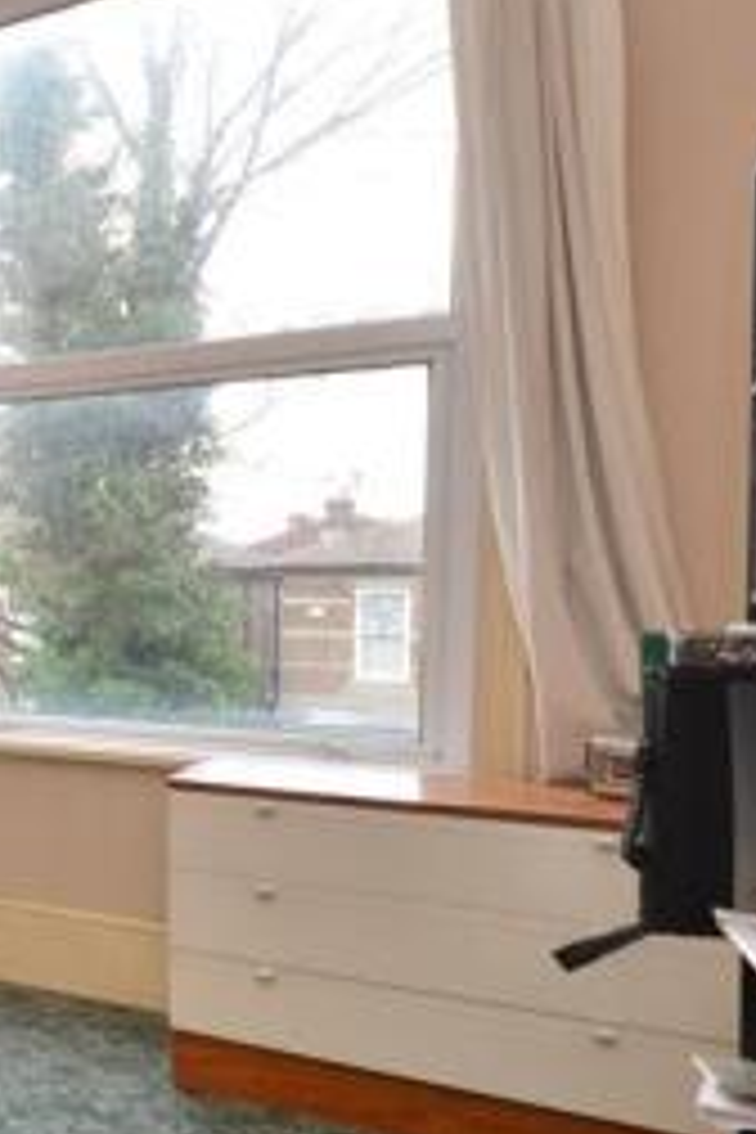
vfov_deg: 49.5
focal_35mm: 39
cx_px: -616
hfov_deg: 21.5
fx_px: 1228
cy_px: 590
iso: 640
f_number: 9
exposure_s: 1/30
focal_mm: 10
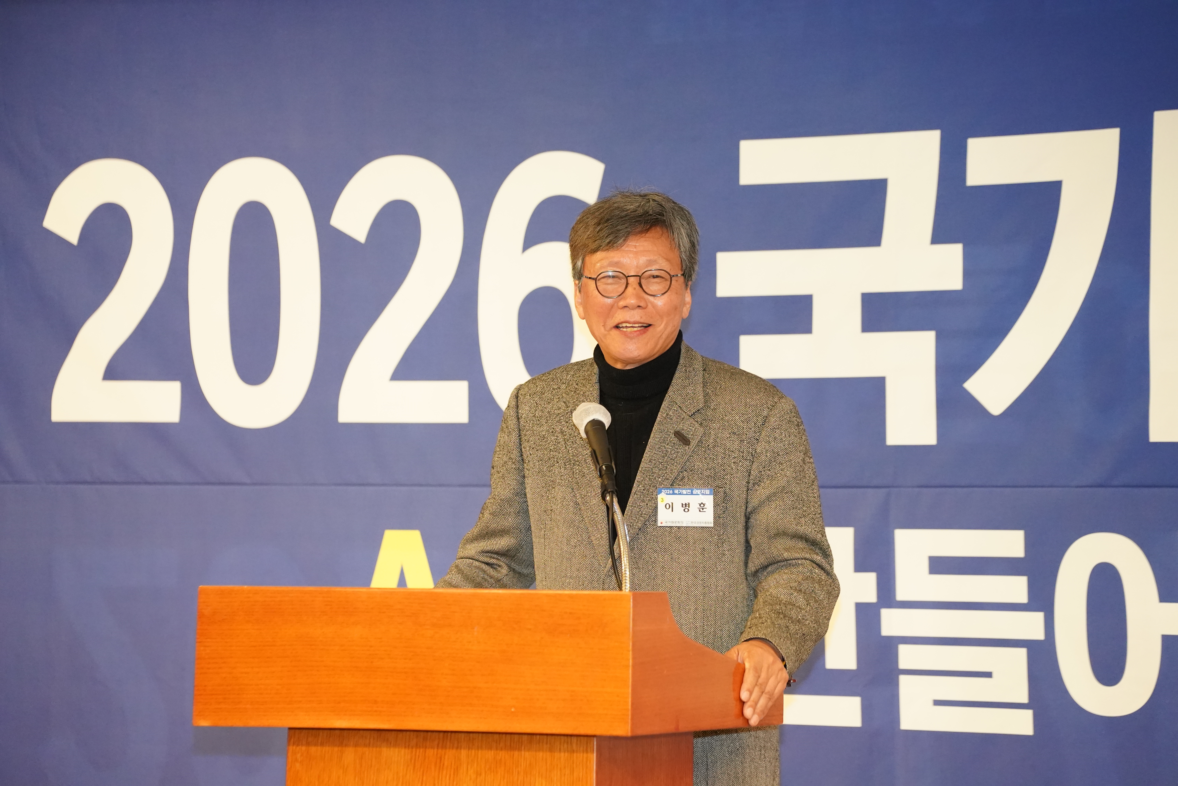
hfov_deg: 15.5
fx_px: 4319
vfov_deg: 10.4
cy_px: 393
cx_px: 589
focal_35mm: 132
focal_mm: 132
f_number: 4
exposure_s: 1/250
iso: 6400
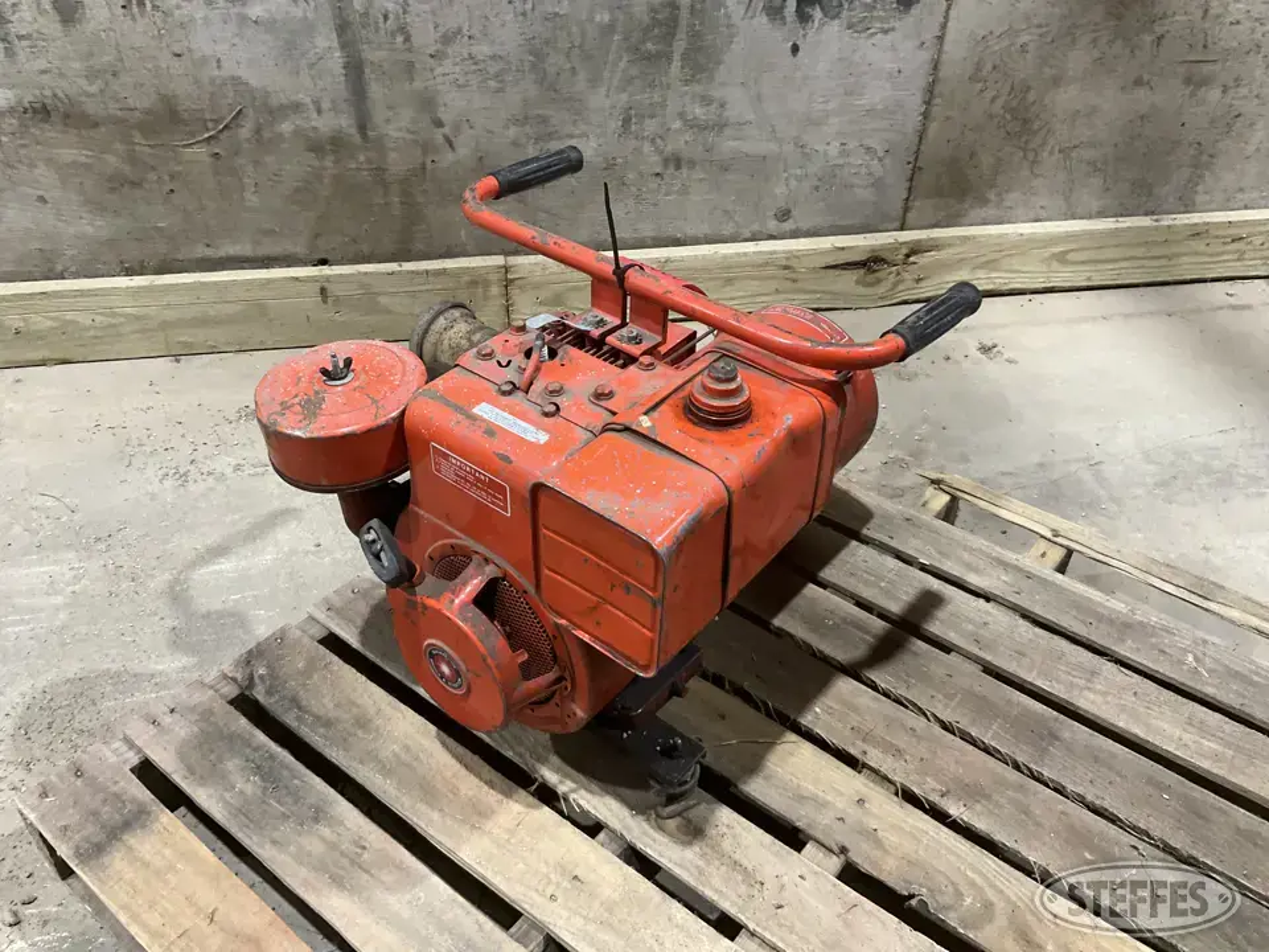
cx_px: 634
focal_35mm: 29
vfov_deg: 48.2
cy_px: 476
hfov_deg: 61.7
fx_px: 1063
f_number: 1.8
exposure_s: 1/60
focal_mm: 3
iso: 160
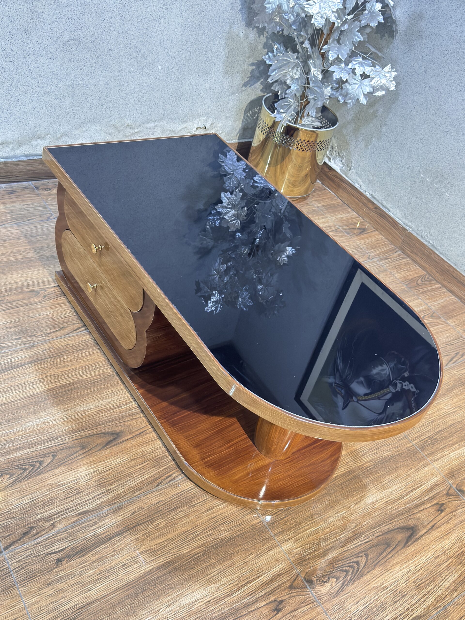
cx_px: 232
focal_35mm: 35
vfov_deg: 52.6
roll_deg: -15.5
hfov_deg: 40.7
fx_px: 627
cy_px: 310
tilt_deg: -40.0
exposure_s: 1/33
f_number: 1.78
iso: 800
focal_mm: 6.76
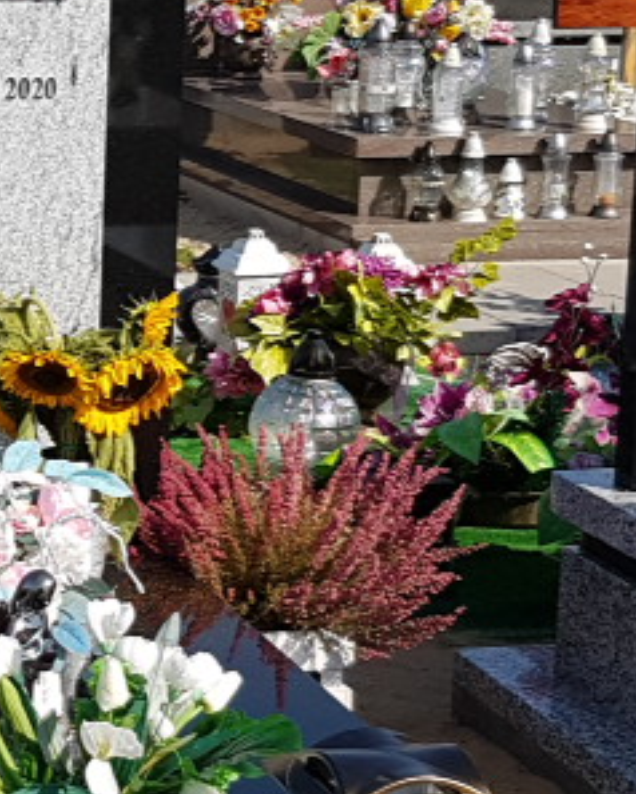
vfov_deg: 23.2
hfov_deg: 17.9
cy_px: 476
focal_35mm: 82
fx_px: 1927
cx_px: -102
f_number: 1.7
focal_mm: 4.2
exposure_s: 1/2381
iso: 50
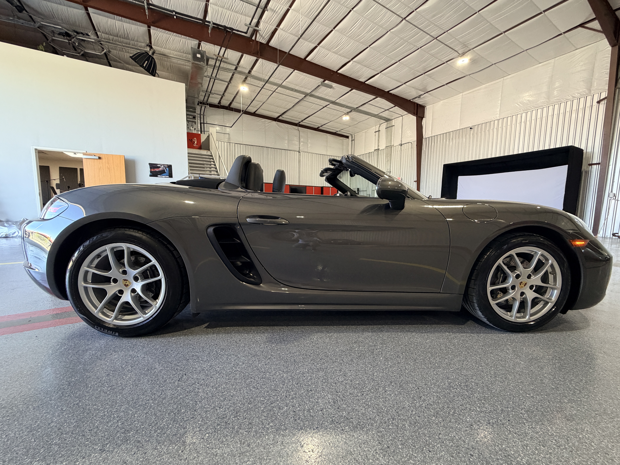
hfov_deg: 102.1
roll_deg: +0.0
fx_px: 251
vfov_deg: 85.7
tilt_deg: -6.3
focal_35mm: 14
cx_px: 310
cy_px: 232
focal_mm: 2.22
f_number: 2.2
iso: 320
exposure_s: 1/120
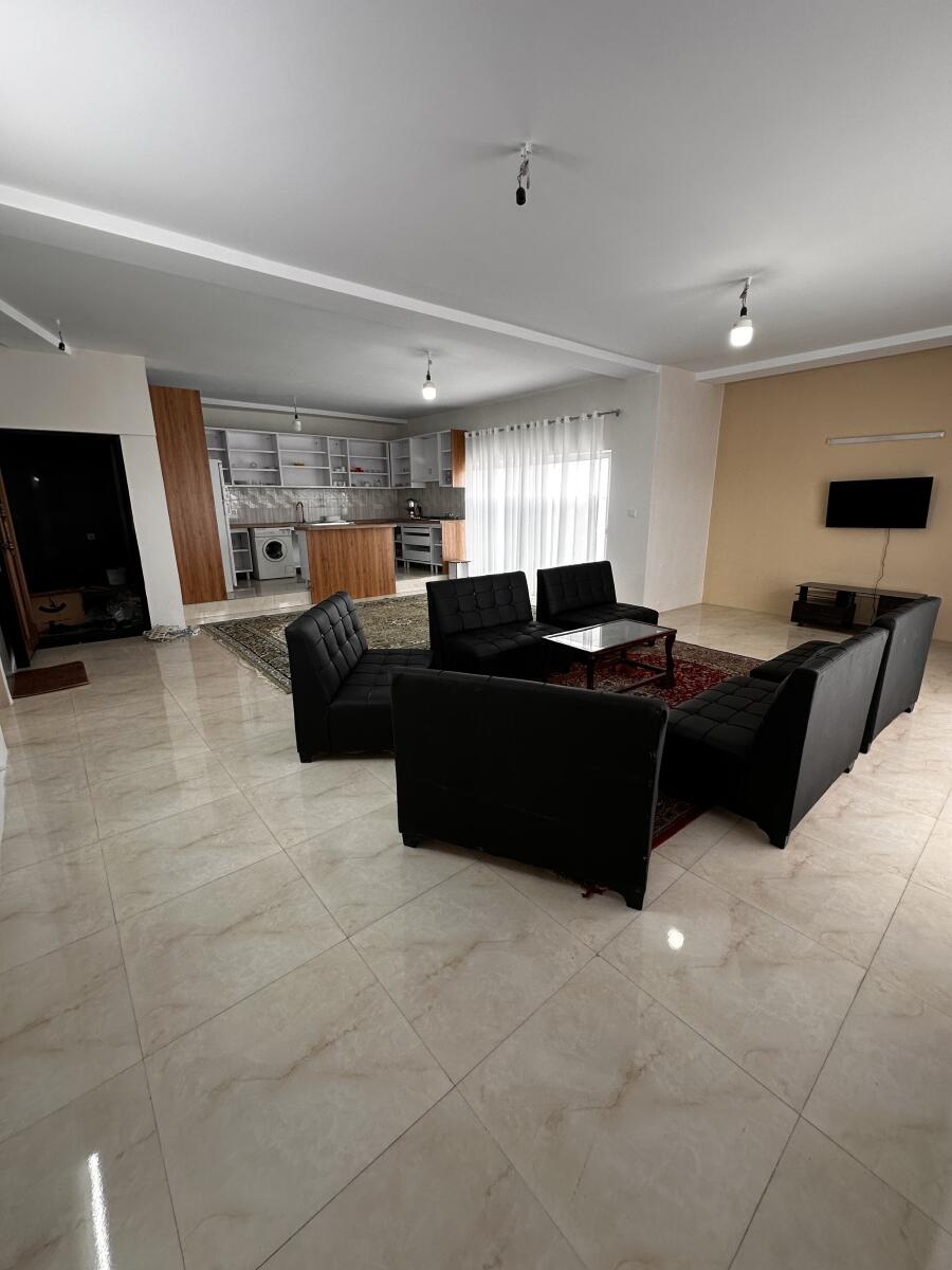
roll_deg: -0.3
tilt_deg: -14.1
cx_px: 476
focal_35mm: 14
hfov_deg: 85.7
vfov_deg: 102.1
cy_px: 635
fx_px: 513
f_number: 2.2
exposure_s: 1/99
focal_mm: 2.22
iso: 100
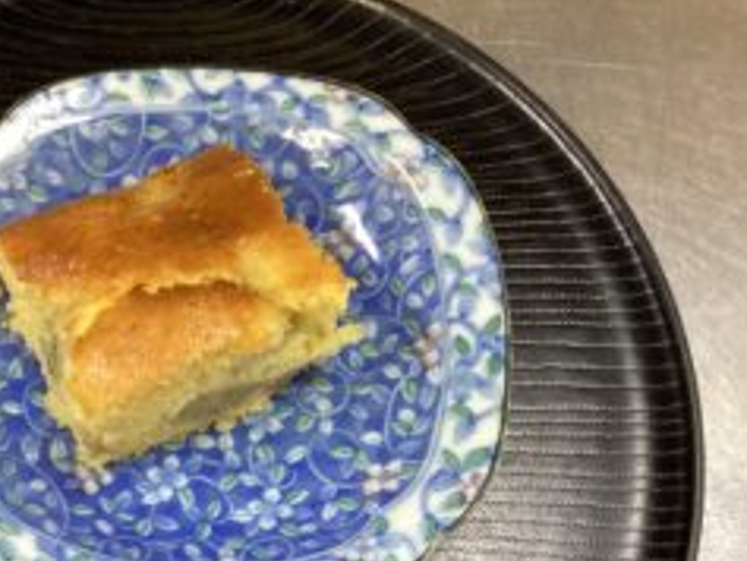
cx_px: 169
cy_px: 418
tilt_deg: -70.8
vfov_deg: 29.3
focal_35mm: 49
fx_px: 1058
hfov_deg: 37.7
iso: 200
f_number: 2.4
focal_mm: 3.3
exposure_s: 1/50
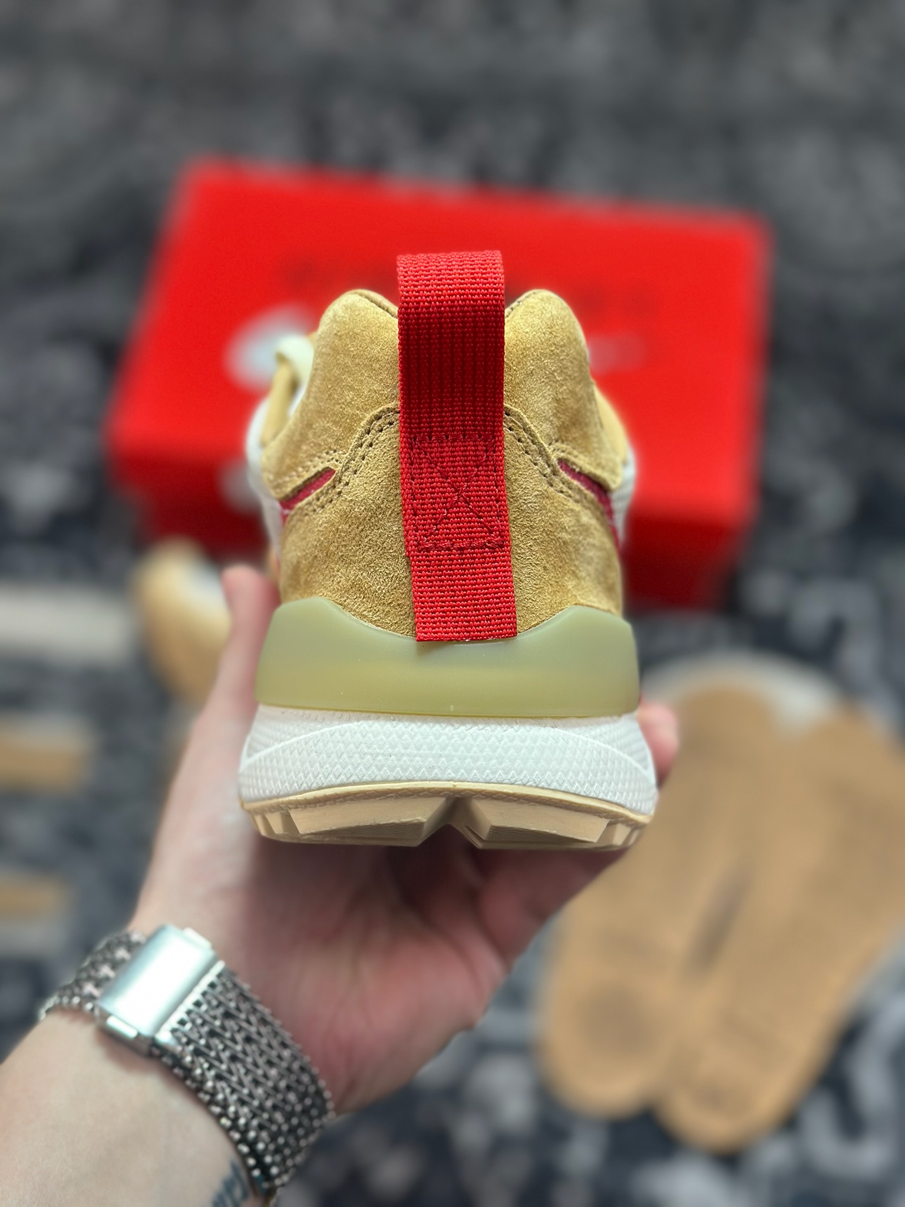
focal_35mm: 48
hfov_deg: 30.3
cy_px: 604
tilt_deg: -58.2
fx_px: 1673
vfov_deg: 39.7
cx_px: 452
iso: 80
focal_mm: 6.86
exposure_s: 1/651
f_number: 1.78
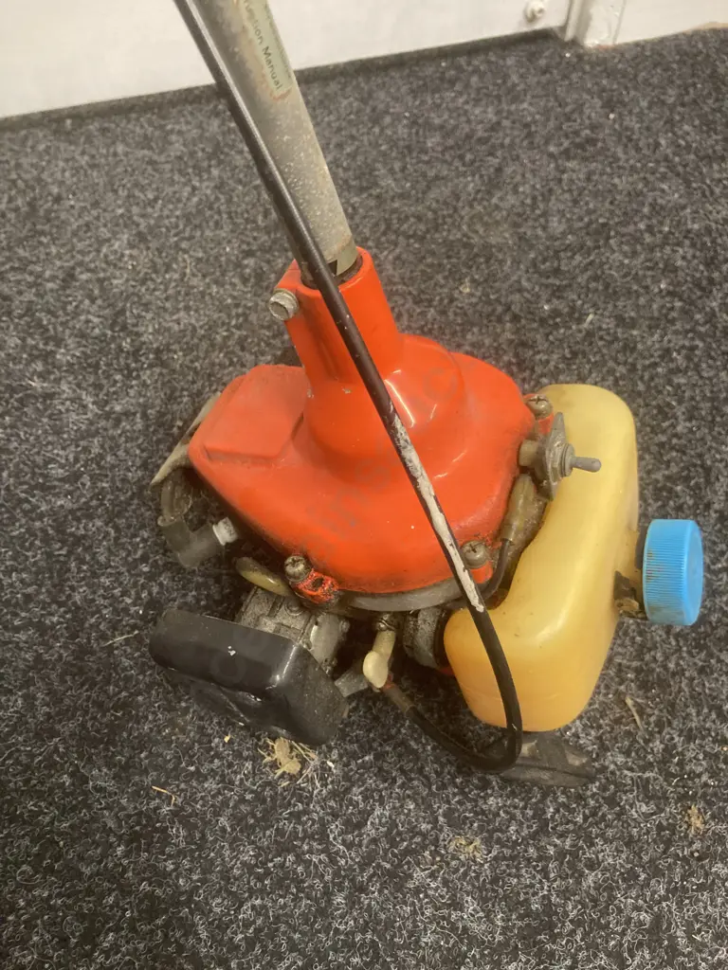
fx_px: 785
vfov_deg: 63.4
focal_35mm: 28
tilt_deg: -56.3
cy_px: 485
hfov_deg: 49.7
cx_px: 364
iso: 250
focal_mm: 3.99
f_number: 1.8
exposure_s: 1/33
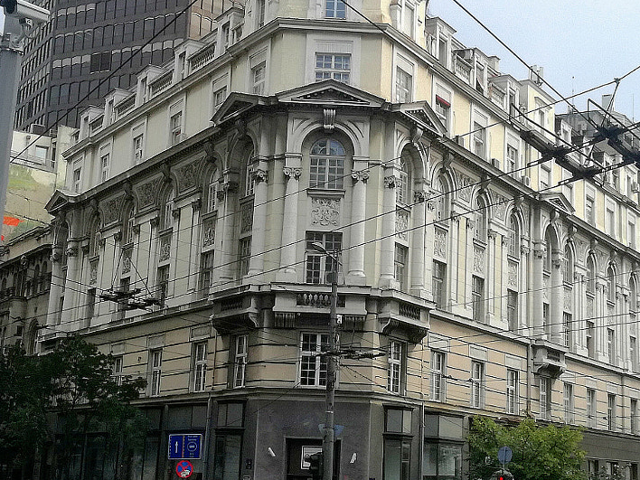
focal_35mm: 61
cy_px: 199
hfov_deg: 31.6
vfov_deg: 24.0
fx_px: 1128
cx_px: 382
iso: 50
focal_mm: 3.79
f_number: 2
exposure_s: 1/698
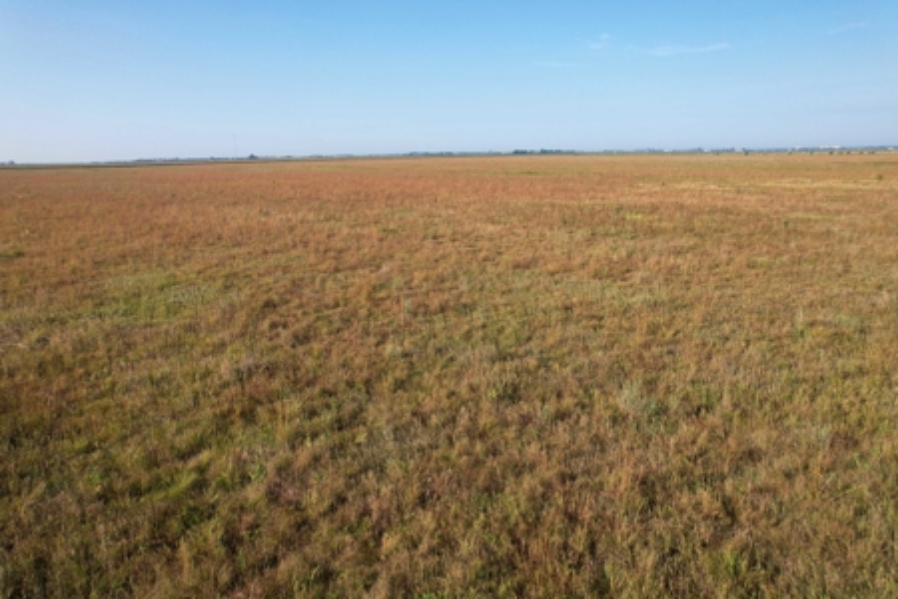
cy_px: 300
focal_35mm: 22
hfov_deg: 78.6
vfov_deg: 57.2
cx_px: 449
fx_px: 549
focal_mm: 8.38
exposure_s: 1/1250
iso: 100
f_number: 2.8
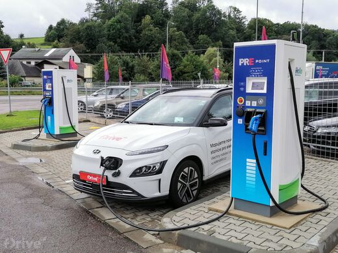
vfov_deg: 34.3
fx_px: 410
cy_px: 126
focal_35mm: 42
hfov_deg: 44.8
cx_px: 169
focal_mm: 5.3
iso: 50
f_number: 1.8
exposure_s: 1/792
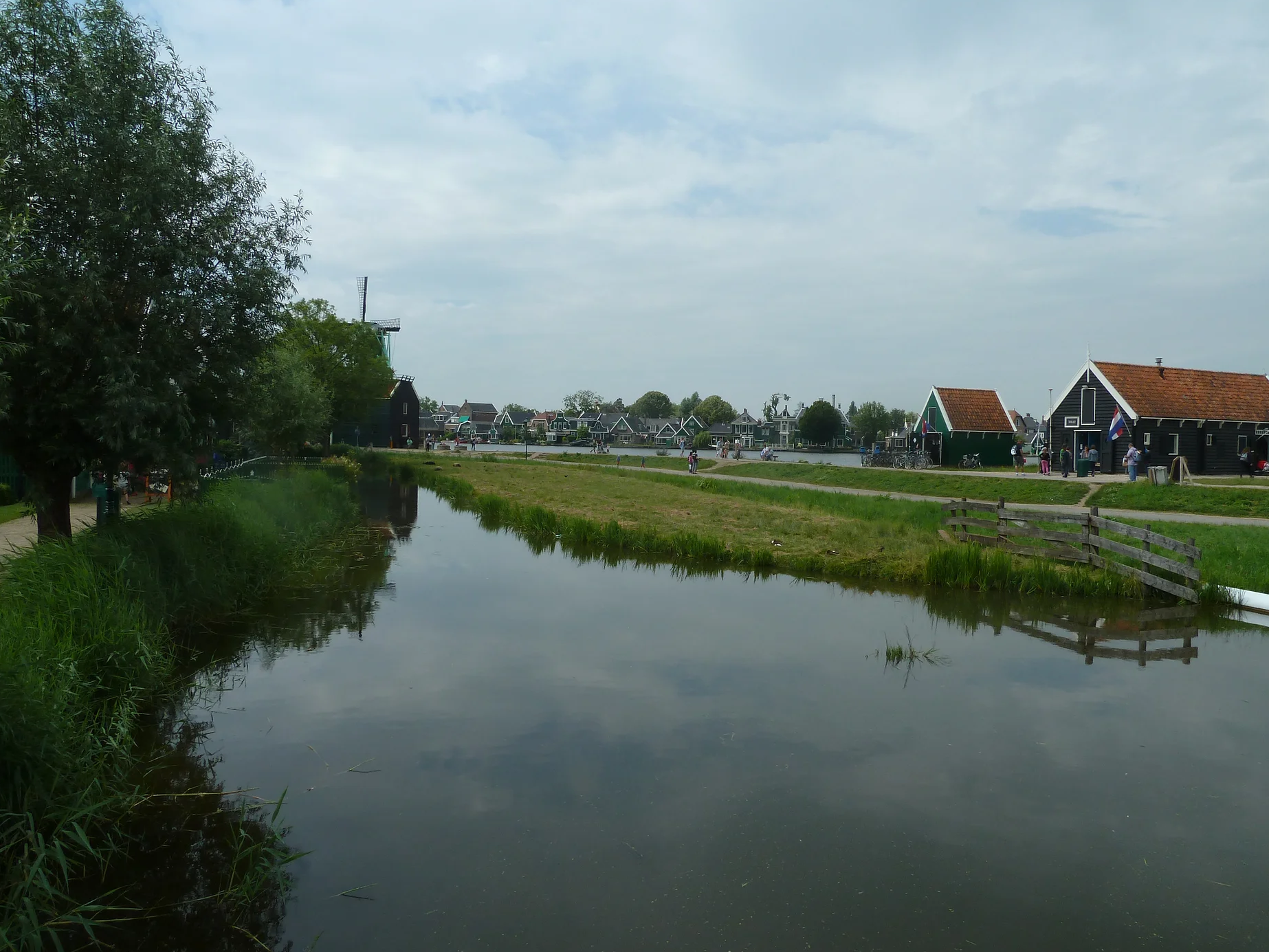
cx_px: 643
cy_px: 475
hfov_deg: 67.3
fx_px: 953
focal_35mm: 26
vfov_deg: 53.1
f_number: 5
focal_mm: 4.1
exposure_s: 1/500
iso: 80
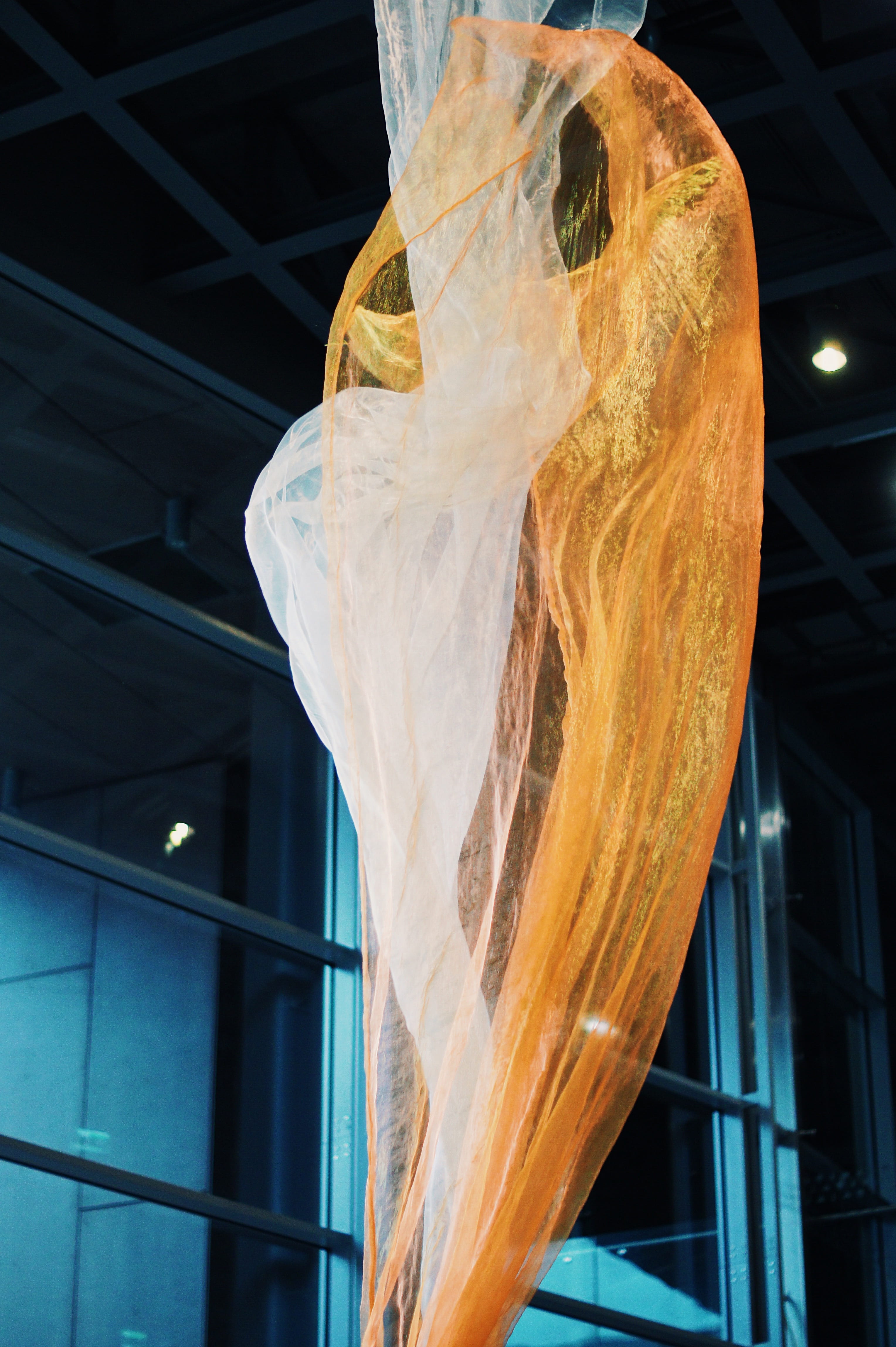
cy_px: 674
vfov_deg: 27.0
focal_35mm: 75
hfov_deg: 18.2
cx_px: 448
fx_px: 2803
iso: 800
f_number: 1.8
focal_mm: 50
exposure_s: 1/400
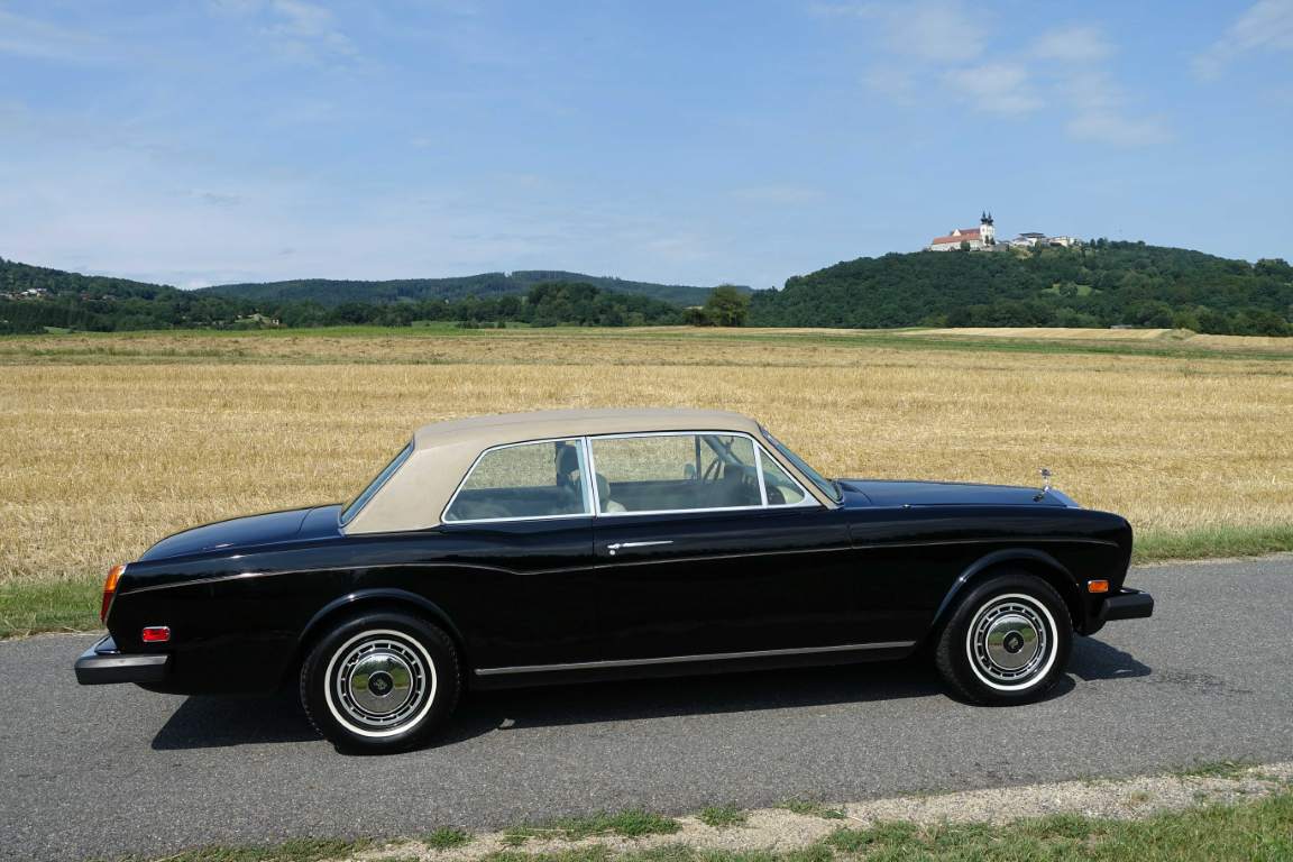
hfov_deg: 63.7
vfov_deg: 45.0
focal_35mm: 29
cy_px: 431
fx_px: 1042
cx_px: 646
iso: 125
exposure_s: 1/160
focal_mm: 10.7
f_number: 4
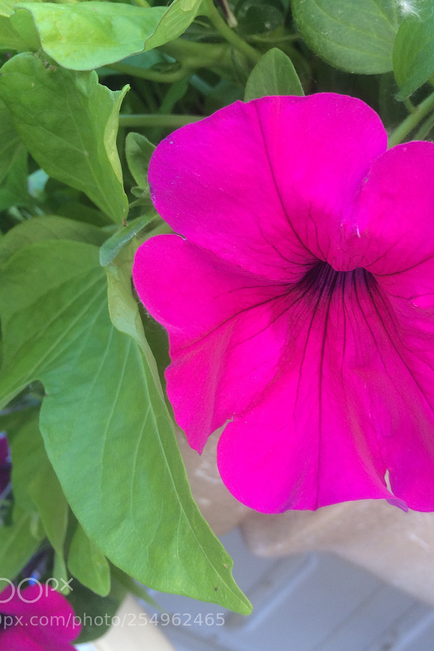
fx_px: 741
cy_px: 331
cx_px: 378
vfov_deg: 47.4
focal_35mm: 41
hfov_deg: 31.3
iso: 50
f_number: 2.2
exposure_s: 1/60
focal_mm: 4.15
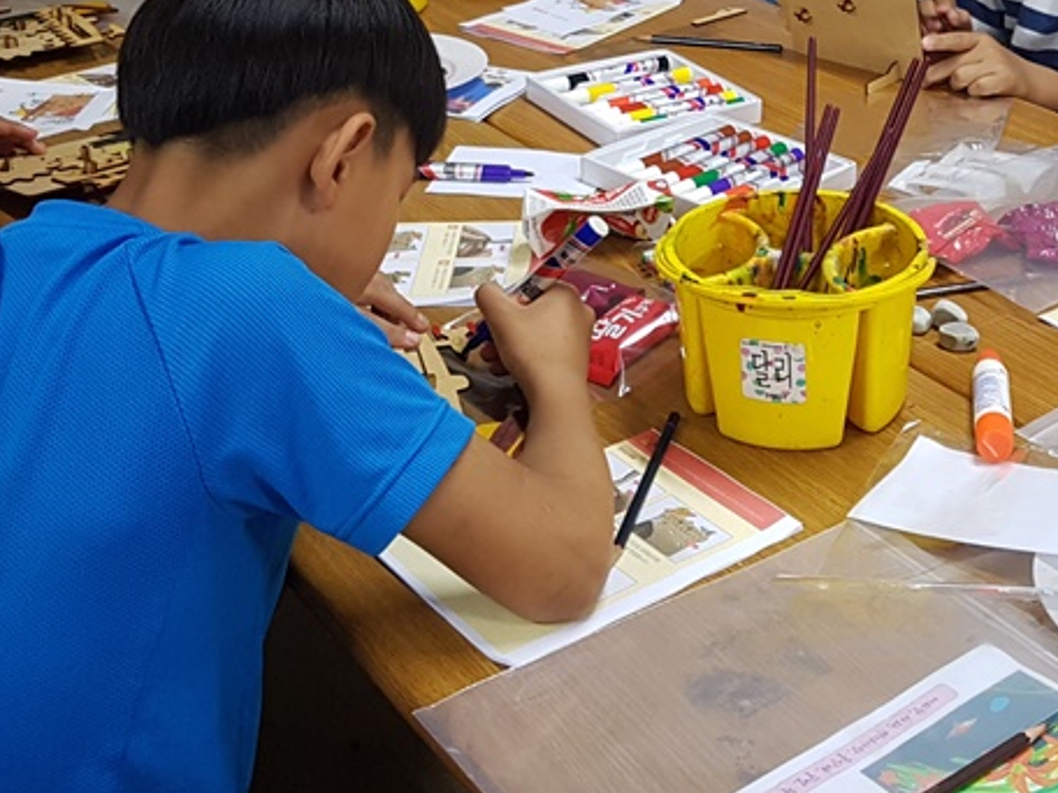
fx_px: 1742
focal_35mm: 57
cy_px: 21
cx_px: 800
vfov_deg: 24.6
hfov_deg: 33.1
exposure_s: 1/40
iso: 160
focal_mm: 4.2
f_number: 1.7
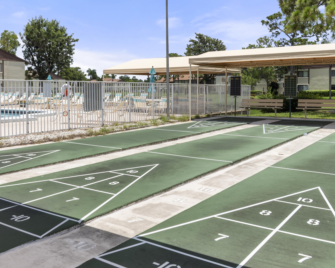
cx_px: 129
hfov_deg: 49.9
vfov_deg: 41.1
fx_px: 357
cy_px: 127
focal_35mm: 36
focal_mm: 14
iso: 100
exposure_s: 1/250
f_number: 8
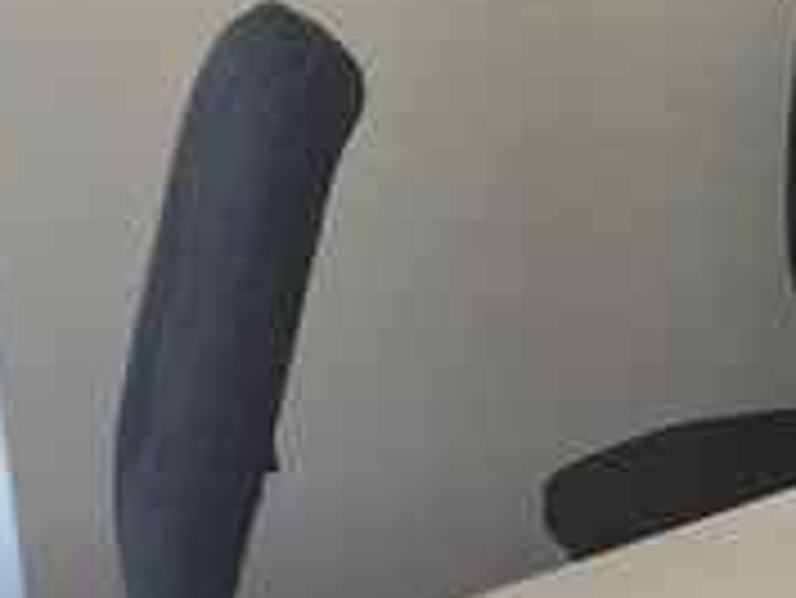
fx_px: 3866
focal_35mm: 168
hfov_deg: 10.6
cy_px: 688
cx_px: 1673
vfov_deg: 8.8
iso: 40
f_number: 2.2
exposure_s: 1/30
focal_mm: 4.15
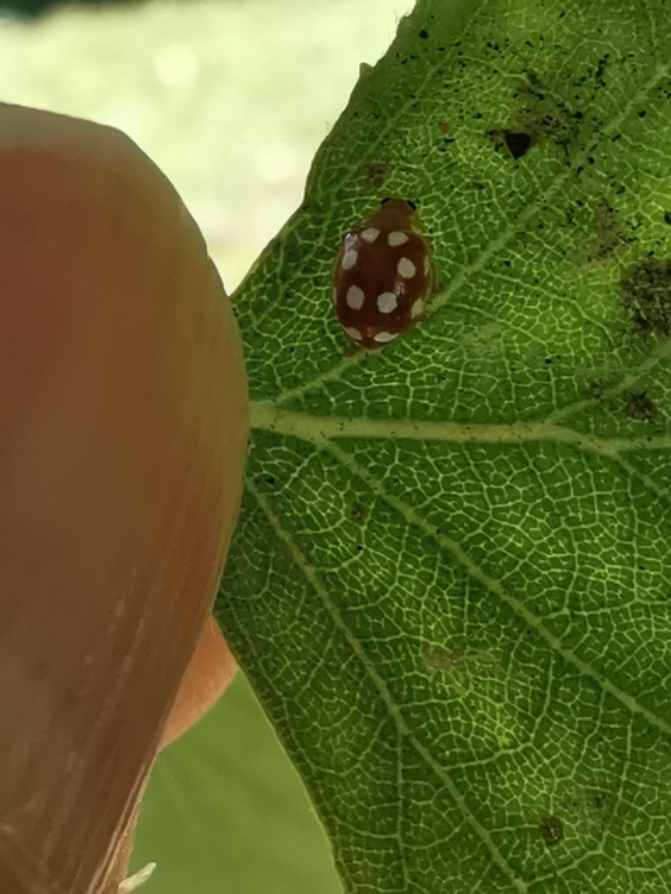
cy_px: 447
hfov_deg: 18.2
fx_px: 2093
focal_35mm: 81
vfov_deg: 24.1
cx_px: 336
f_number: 2.2
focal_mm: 2.26
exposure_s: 1/159
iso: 50
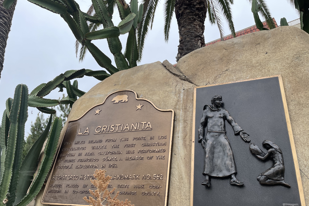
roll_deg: +0.6
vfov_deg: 46.4
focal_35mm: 28
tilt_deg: +17.6
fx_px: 240
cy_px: 108
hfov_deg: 65.5
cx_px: 158
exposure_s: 1/647
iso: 32
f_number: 1.6
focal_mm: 4.2
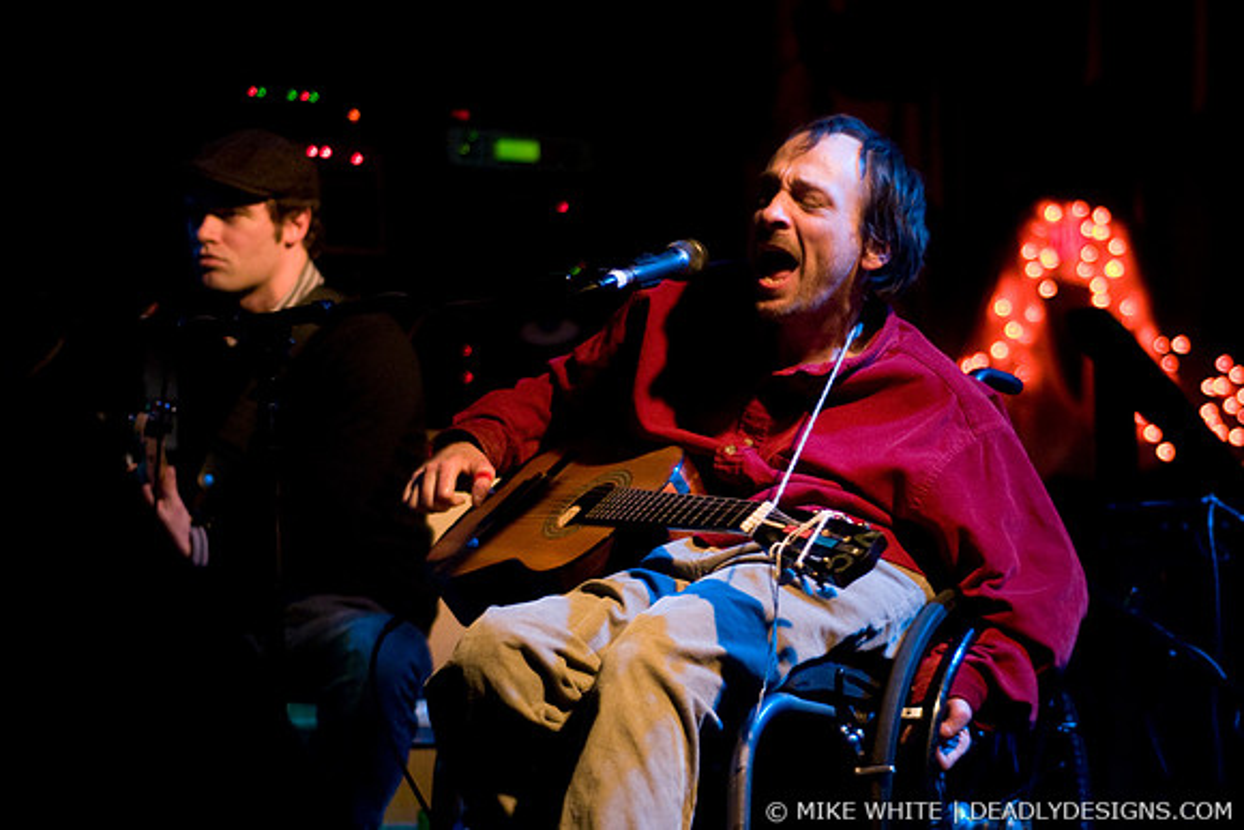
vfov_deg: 18.2
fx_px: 2592
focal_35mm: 75
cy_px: 415
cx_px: 622
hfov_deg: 27.0
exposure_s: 1/50
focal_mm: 50
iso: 1000
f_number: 1.8
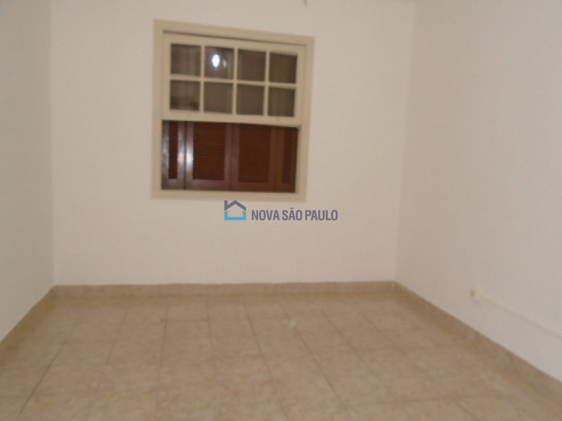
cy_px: 210
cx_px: 281
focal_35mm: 26
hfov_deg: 67.3
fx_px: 422
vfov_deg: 53.1
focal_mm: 4.6
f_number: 3.2
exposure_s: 1/30
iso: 400
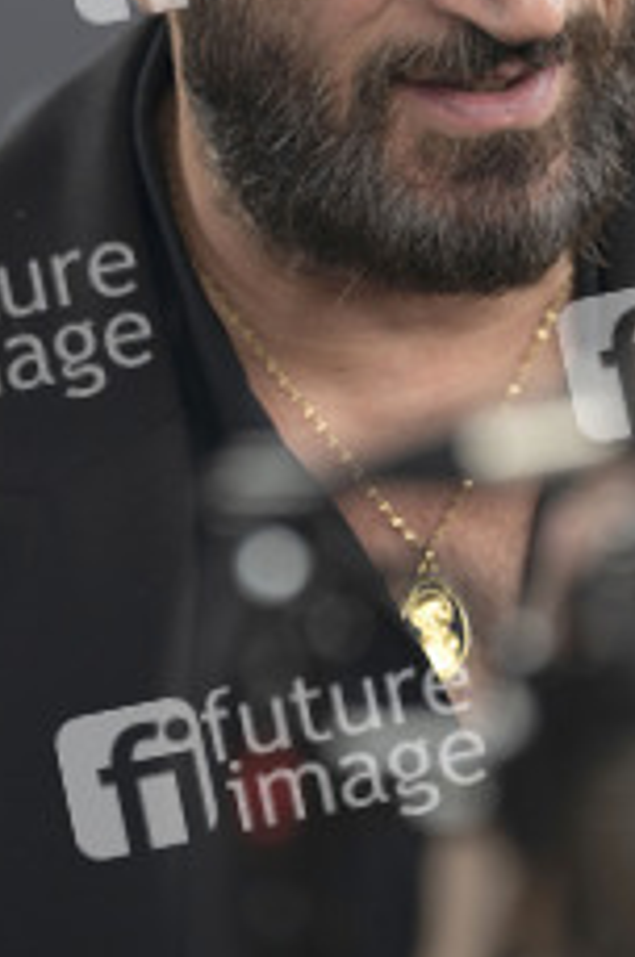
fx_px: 9288
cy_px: 134
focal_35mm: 350
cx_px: 393
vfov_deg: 5.9
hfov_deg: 3.9
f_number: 4
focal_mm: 200
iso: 400
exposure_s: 1/200
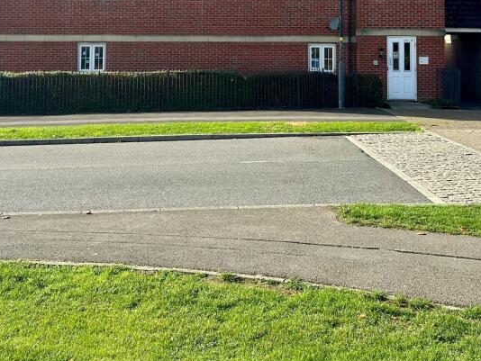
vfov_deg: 30.0
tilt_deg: +2.5
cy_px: 27
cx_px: 259
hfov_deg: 41.2
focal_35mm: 46
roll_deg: -0.7
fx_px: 639
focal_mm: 6.86
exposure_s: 1/2410
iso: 80
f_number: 1.78
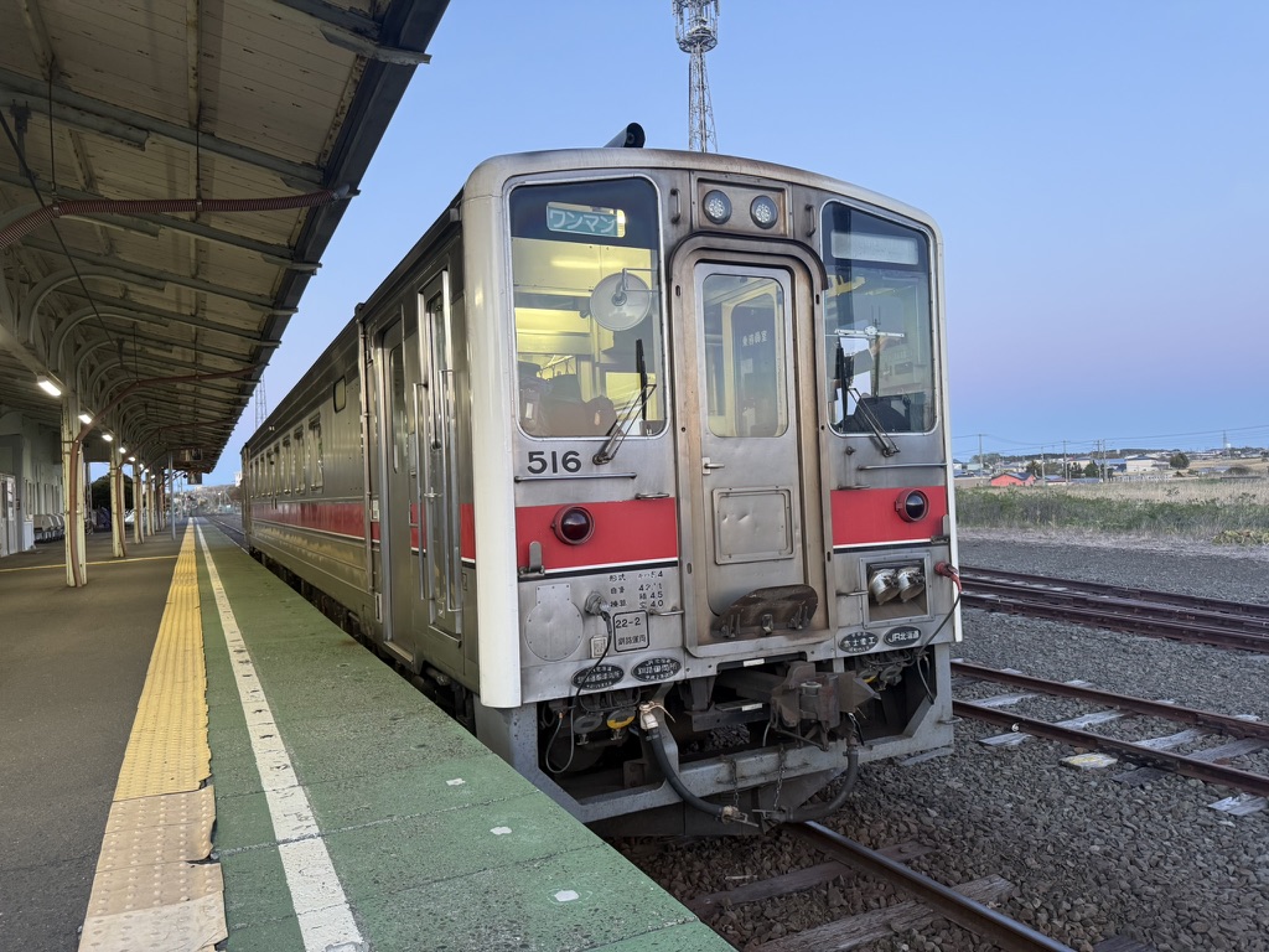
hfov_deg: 71.6
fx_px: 880
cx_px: 634
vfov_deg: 56.8
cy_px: 476
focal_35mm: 24
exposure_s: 1/103
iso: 200
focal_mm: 6.76
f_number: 1.78
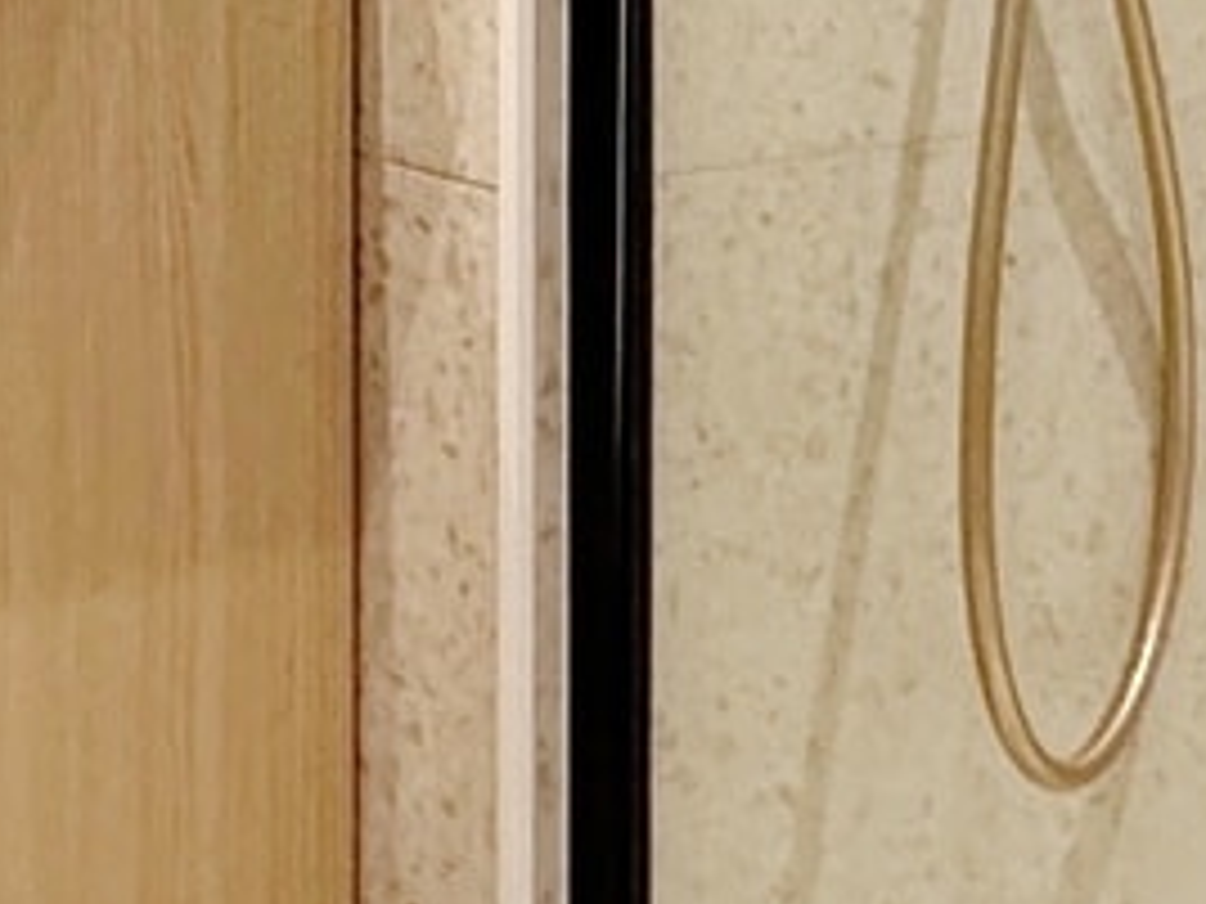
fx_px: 3728
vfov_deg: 13.0
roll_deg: -1.4
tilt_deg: -0.2
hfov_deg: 18.0
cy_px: -513
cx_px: 45
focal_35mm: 107
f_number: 2.2
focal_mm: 2.22
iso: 250
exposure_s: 1/100
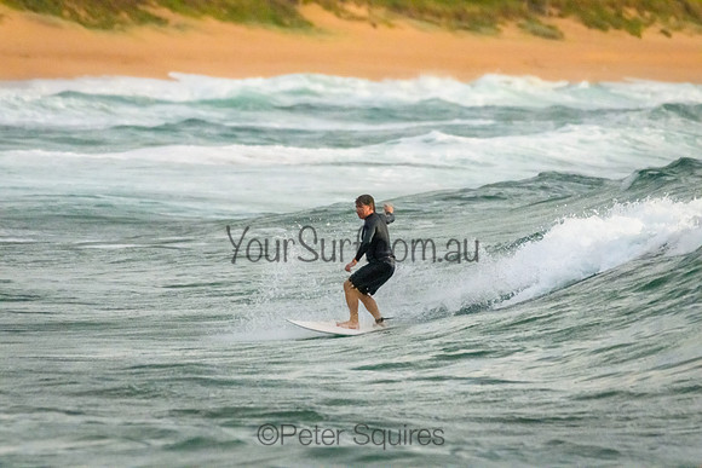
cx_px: 351
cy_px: 234
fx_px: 19504
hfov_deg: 2.1
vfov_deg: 1.4
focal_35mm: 1000
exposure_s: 1/4000
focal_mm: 1000
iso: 20000
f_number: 11
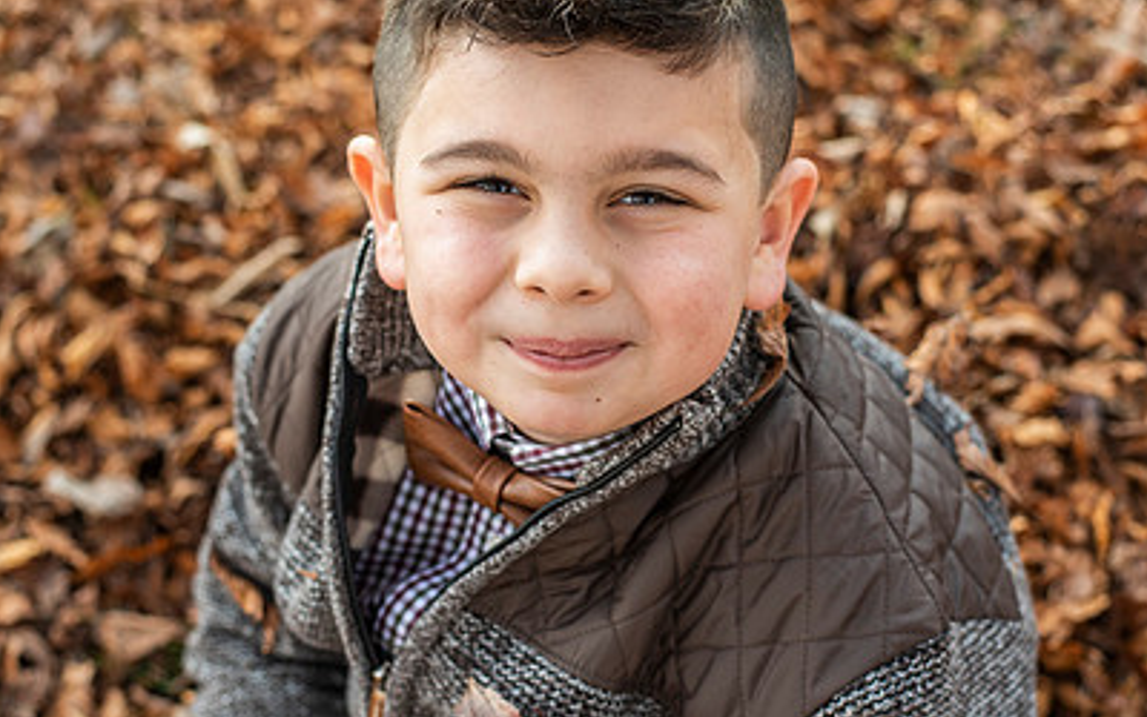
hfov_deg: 27.8
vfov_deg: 17.6
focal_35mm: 74
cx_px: 617
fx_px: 2313
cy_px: 360
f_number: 3.5
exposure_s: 1/250
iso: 400
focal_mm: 50
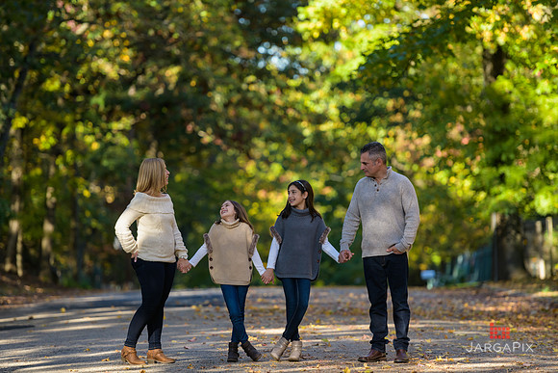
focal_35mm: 185
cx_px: 279
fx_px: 2868
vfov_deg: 7.4
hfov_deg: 11.1
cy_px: 186
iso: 200
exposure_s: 1/400
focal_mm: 185
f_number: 3.2
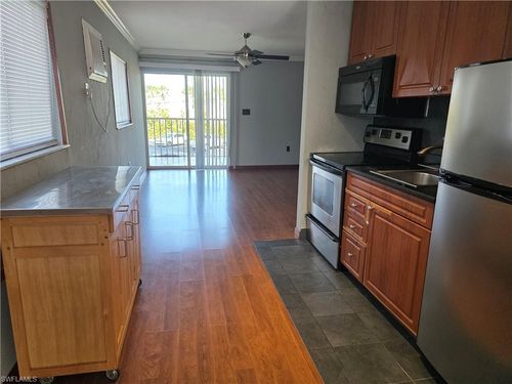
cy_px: 192
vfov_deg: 58.9
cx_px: 256
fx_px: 340
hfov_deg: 73.9
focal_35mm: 23
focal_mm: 6.3
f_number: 1.7
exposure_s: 1/180
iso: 200
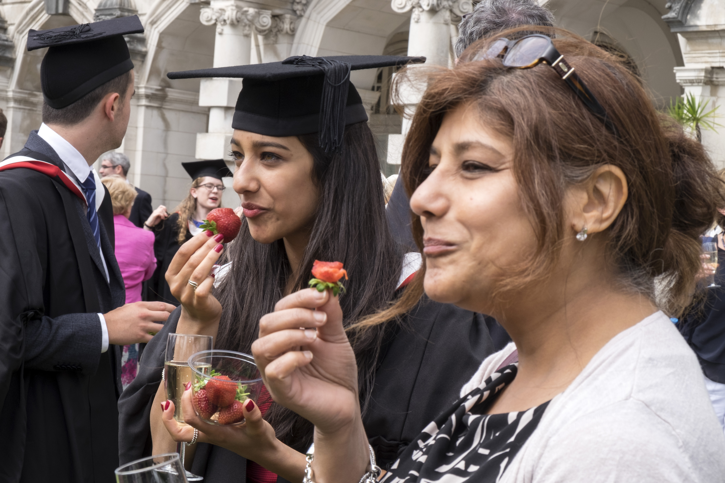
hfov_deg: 25.7
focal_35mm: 79
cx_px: 362
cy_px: 242
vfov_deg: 17.3
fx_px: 1591
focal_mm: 52.7
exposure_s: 1/125
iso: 400
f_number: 14
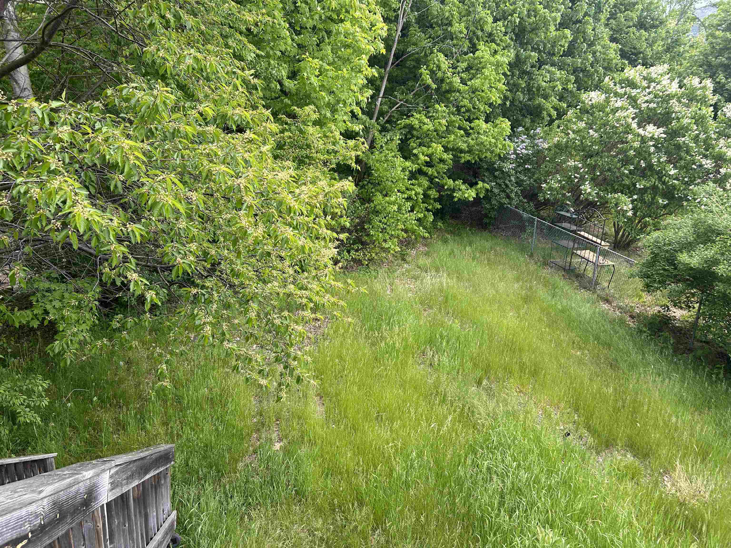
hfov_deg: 67.3
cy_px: 274
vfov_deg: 53.1
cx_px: 366
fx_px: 549
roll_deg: -3.2
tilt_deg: -17.9
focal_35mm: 26
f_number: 1.5
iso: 50
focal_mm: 5.7
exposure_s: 1/482
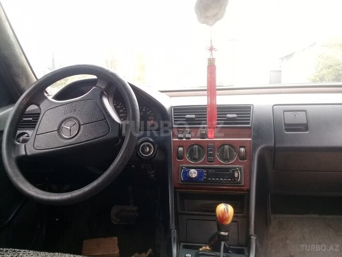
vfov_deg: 45.4
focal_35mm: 31
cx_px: 171
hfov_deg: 58.4
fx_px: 306
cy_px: 128
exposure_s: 1/33
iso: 80
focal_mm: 3.3
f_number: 2.2
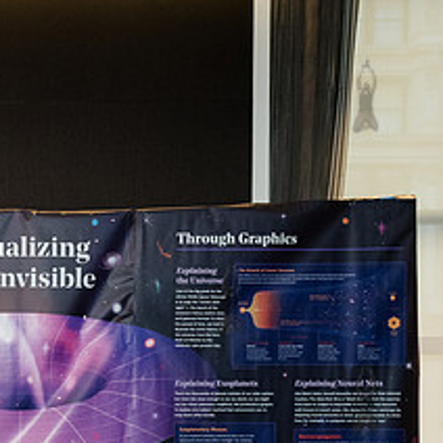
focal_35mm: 56
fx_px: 811
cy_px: 398
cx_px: -42
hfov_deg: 27.9
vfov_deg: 29.3
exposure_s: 1/250
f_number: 3.5
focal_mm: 24
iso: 4000
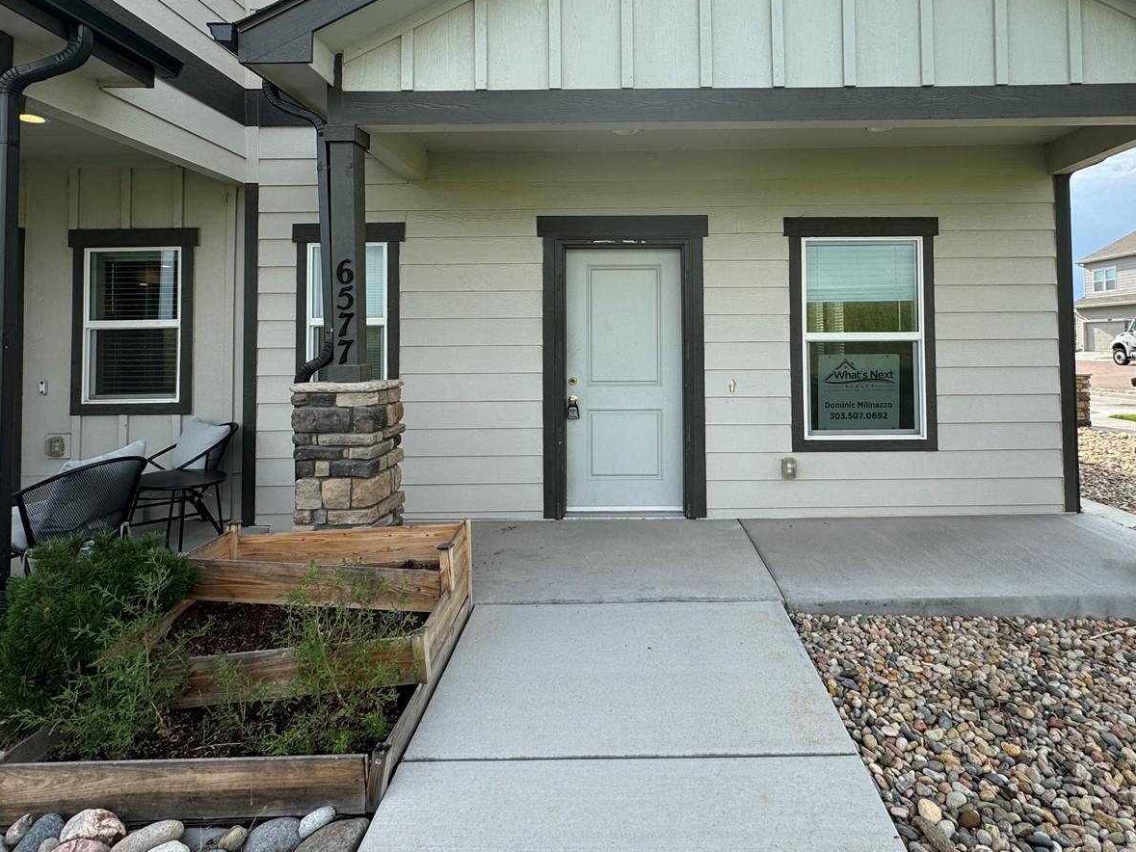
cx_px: 629
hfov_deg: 84.4
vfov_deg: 67.6
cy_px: 321
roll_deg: +0.5
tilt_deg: +1.5
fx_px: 623
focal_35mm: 19
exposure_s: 1/498
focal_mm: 2.22
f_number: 2.2
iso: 50
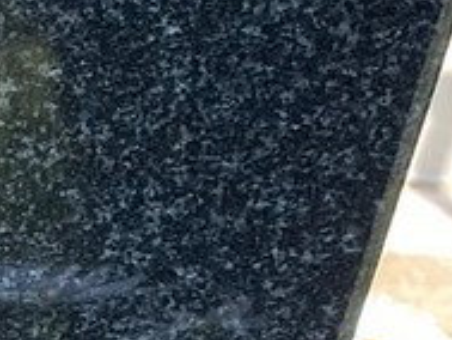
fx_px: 2587
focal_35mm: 198
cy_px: 488
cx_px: -964
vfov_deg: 7.4
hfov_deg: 8.3
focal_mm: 4.25
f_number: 1.8
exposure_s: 1/283
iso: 32
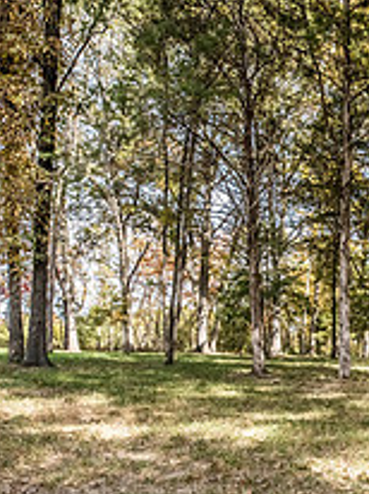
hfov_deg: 30.4
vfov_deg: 47.8
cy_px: 349
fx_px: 541
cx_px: 470
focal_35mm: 38
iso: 800
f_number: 9
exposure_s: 1/320
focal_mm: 14
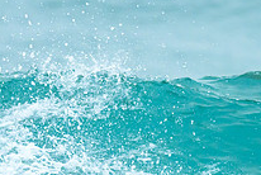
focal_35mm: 3094
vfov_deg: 0.4
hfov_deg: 0.7
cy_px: 105
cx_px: -54
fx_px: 22463
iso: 2000
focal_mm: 800
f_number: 6.3
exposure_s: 1/2000
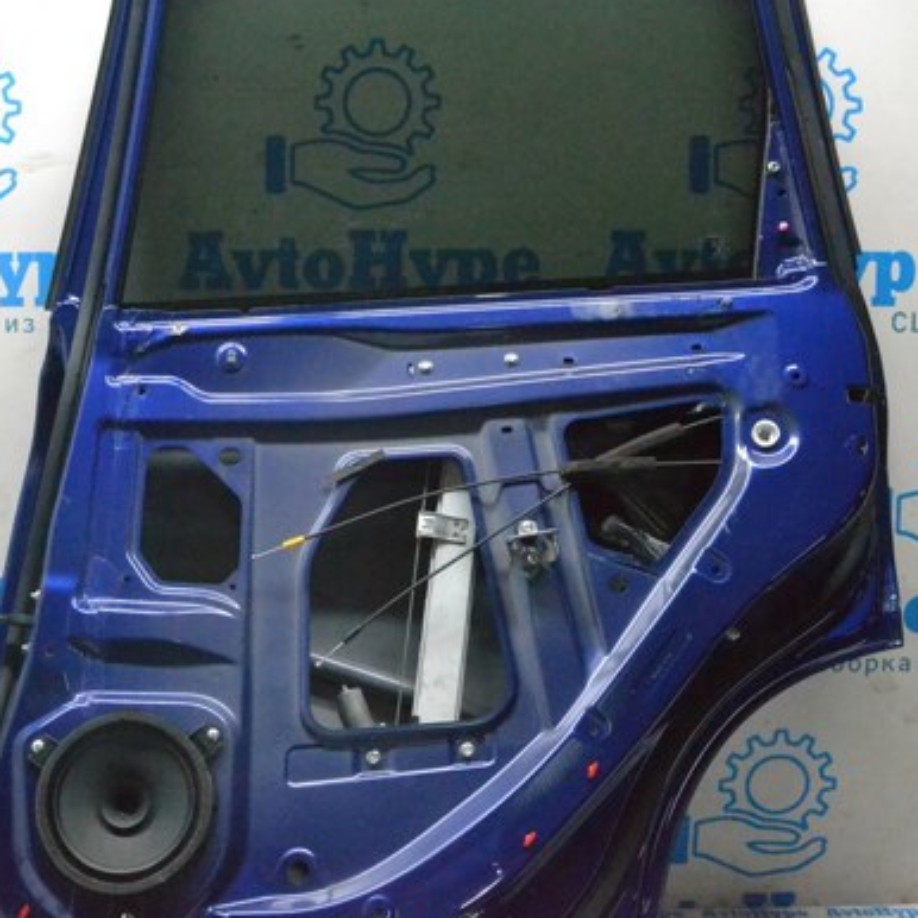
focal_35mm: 38
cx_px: 371
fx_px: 1140
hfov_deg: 43.7
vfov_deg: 43.8
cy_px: 421
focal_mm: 18
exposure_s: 1/160
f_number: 9
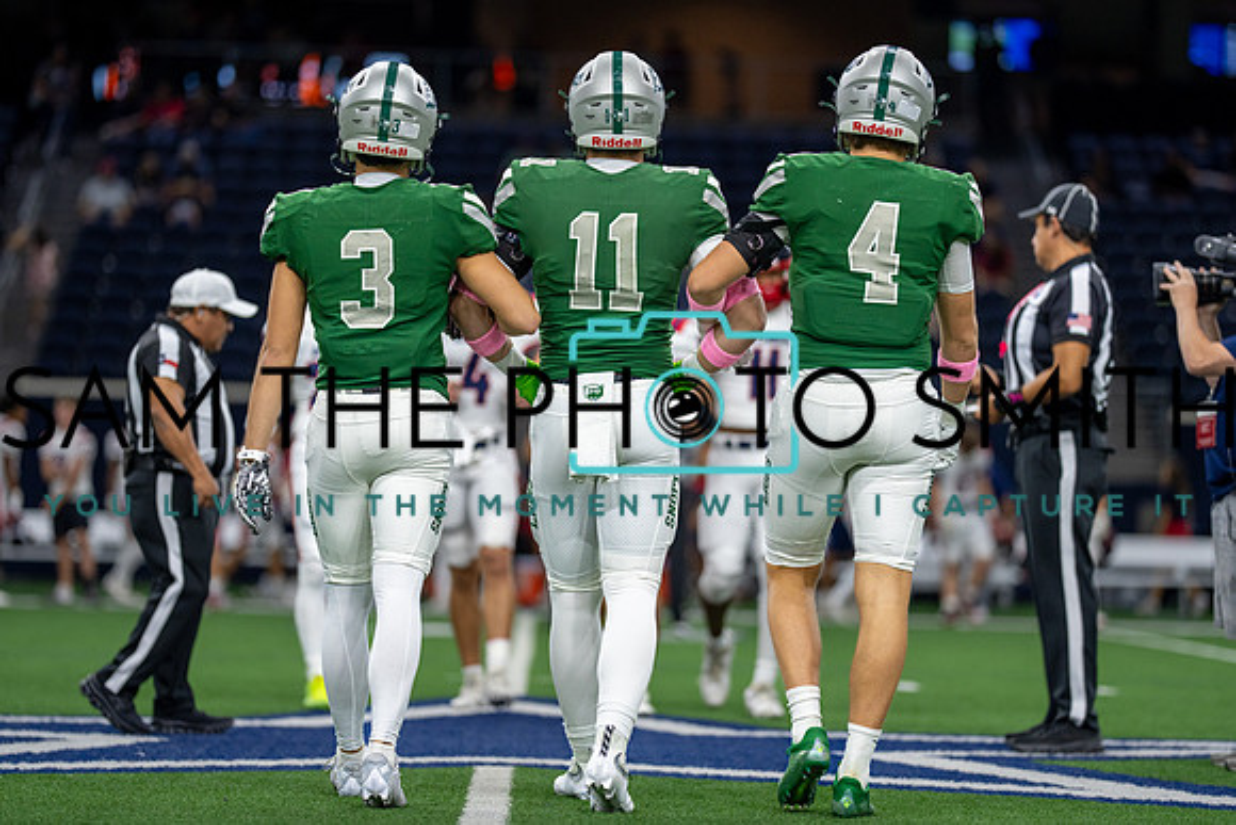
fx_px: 4816
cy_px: 420
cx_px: 639
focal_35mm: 140
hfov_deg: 14.6
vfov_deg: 9.8
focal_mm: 135
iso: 1250
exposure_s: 1/1250
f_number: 1.8
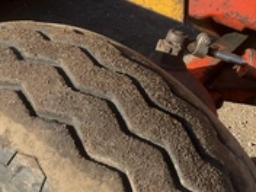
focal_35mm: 66
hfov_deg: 29.4
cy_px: 127
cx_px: 113
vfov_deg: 22.2
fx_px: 488
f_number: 1.8
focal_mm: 3
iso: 25
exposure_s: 1/719
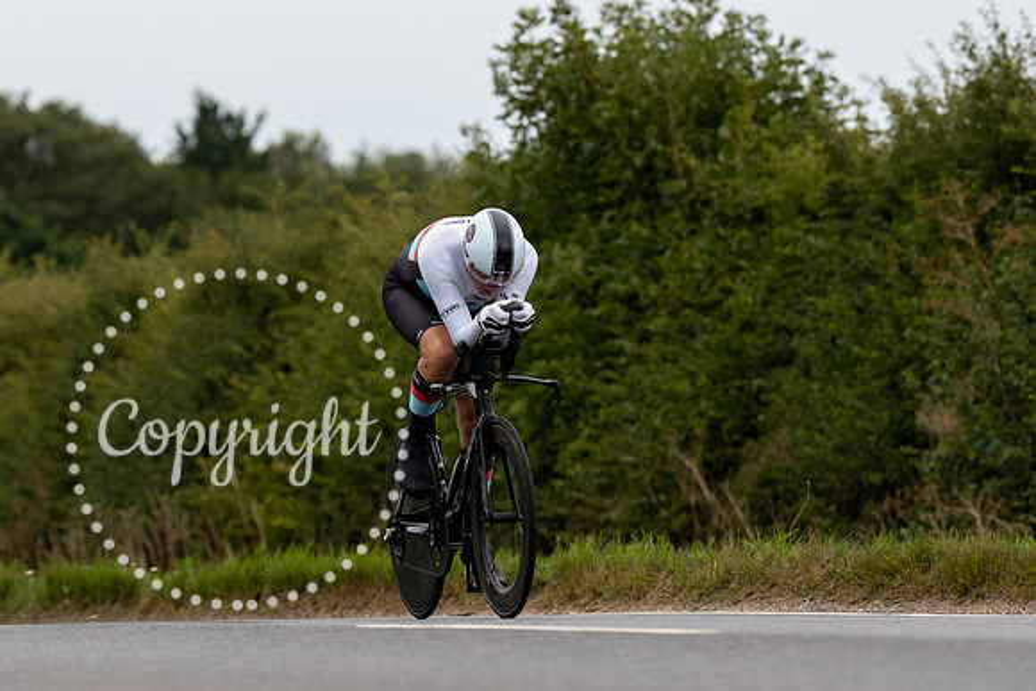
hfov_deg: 7.6
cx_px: 490
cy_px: 286
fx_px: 7755
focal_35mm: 269
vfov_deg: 5.1
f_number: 3.5
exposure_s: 1/1000
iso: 640
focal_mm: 150
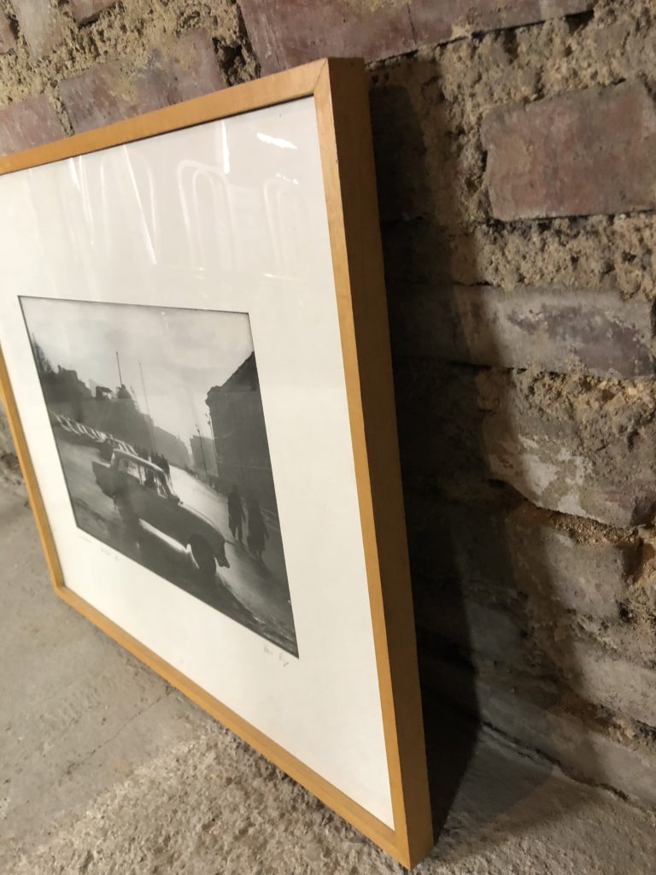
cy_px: 438
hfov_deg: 49.7
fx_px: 707
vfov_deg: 63.4
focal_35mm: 28
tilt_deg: -26.0
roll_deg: +16.2
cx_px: 328
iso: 100
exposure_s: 1/13
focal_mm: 4
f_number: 1.8
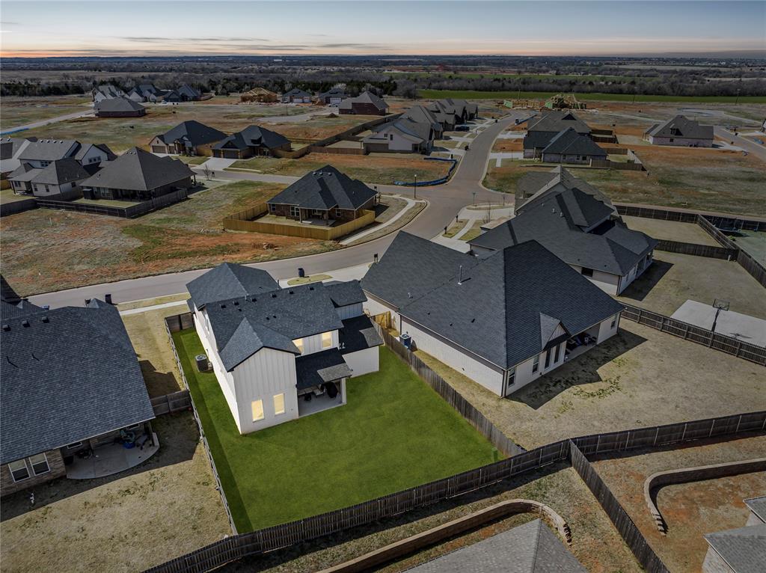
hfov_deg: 71.6
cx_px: 383
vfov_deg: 56.7
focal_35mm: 24
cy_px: 286
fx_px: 531
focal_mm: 12.29
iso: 130
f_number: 2.8
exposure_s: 1/1250
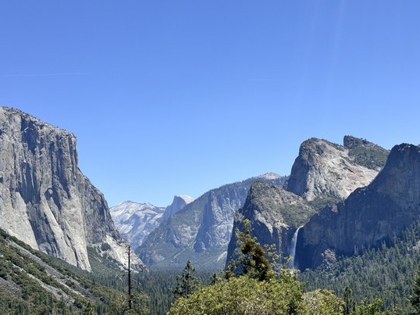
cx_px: 217
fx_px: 606
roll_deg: +0.9
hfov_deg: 38.2
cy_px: 160
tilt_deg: +9.6
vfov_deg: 29.1
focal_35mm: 50
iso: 64
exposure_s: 1/5376
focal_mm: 6.76
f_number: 1.78
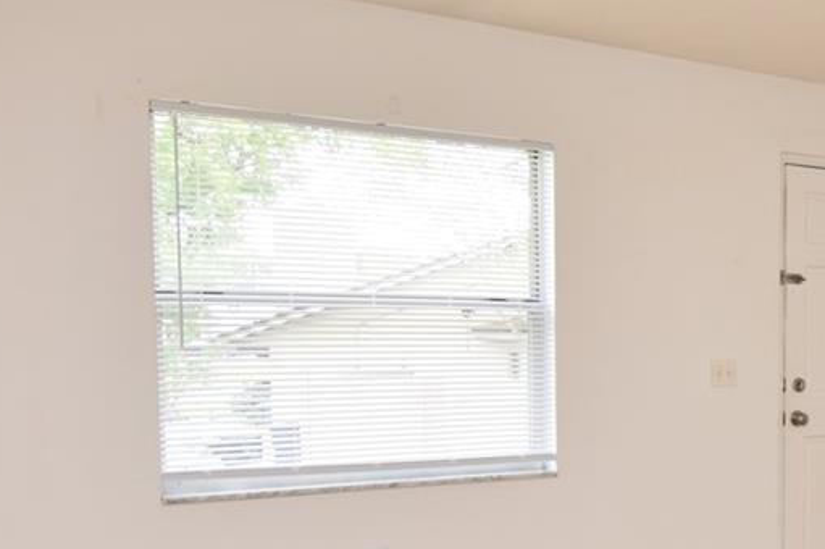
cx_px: 906
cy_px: 418
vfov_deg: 28.2
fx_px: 1076
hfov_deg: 35.8
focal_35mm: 47
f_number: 4
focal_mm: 10
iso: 200
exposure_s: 1/80
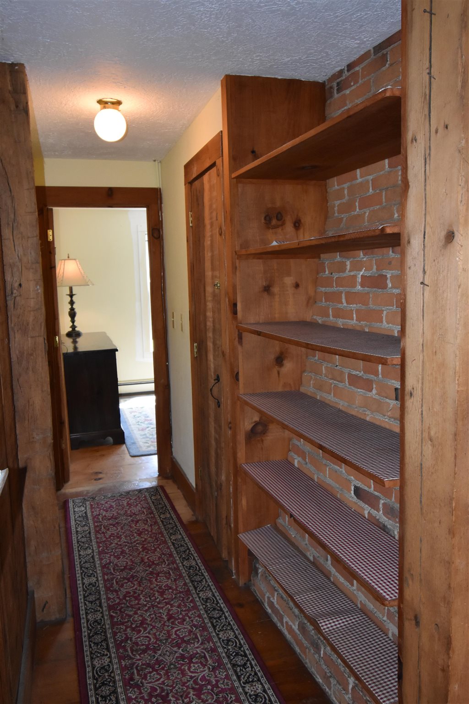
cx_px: 234
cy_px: 352
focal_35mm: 30
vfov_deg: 61.9
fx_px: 586
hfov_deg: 43.6
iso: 1600
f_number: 5.6
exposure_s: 1/80
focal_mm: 20
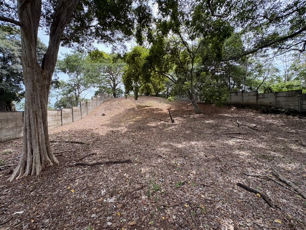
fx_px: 124
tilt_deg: -2.2
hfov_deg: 102.1
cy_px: 115
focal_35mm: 14
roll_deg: +1.5
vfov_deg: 85.7
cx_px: 153
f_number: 2.2
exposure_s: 1/287
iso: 64
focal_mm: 2.22
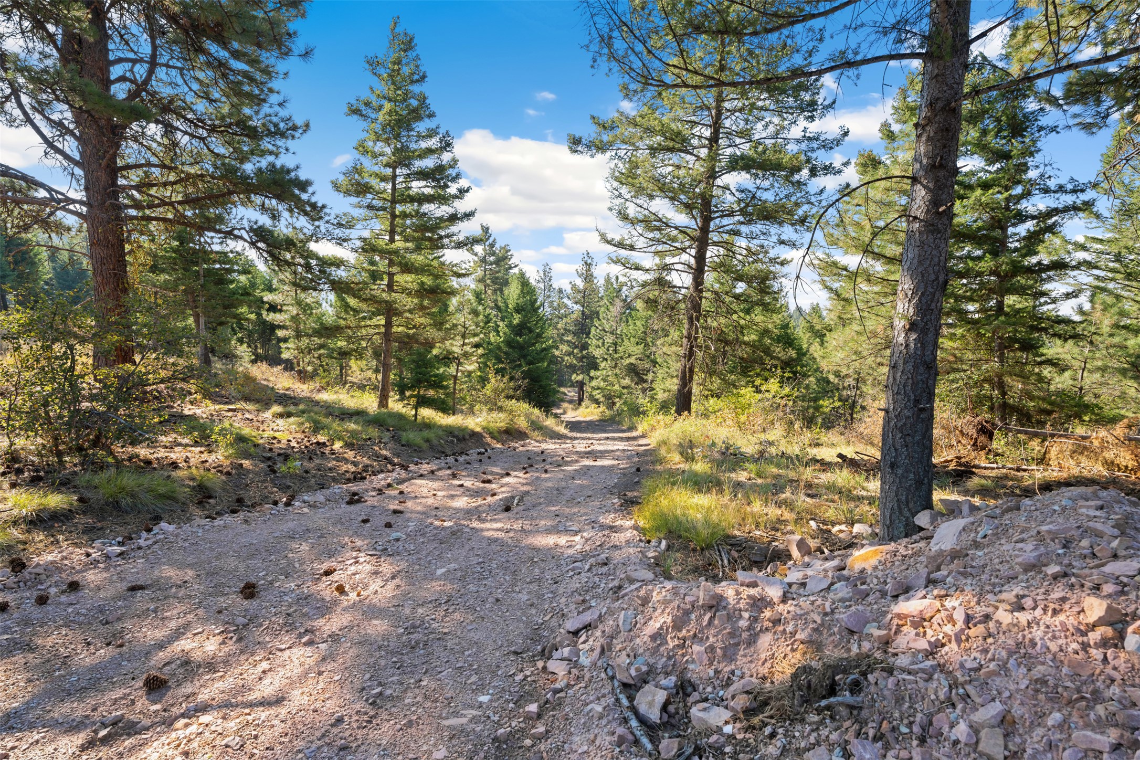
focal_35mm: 18
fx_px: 554
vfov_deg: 68.9
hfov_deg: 91.6
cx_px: 570
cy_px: 380
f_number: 9
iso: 250
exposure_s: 1/60
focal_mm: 17.5
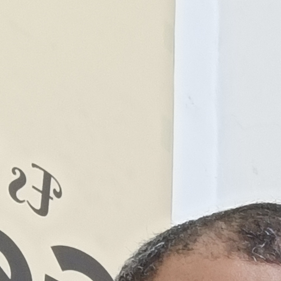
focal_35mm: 108
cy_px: 296
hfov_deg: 16.1
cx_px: 201
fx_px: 992
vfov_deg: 15.7
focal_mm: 3.26
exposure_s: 1/33.3
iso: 153
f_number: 2.4
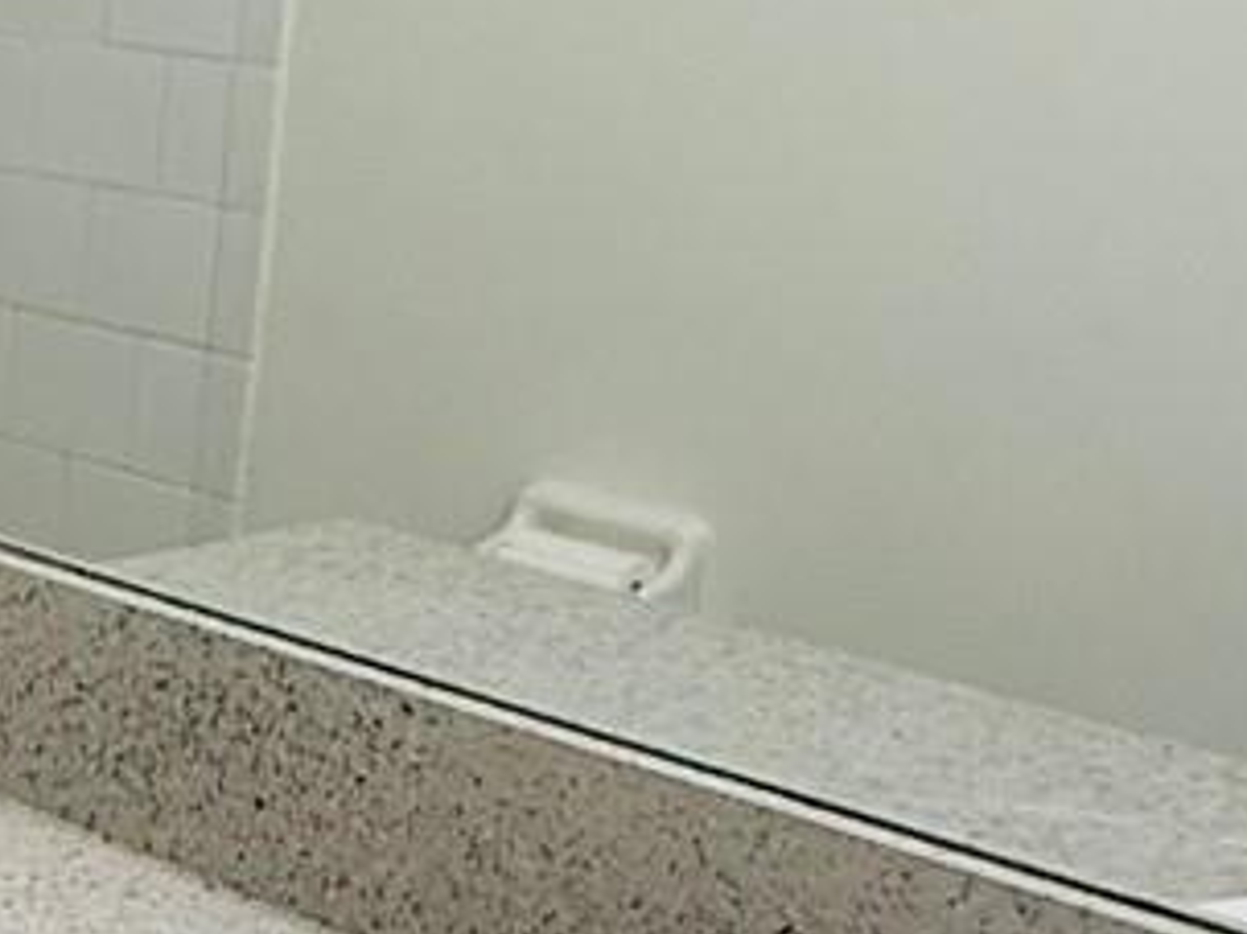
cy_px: 185
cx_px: -1292
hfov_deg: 17.7
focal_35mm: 74
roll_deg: +0.0
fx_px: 2665
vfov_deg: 19.7
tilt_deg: -8.4
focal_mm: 2.22
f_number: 2.2
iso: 320
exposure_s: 1/120
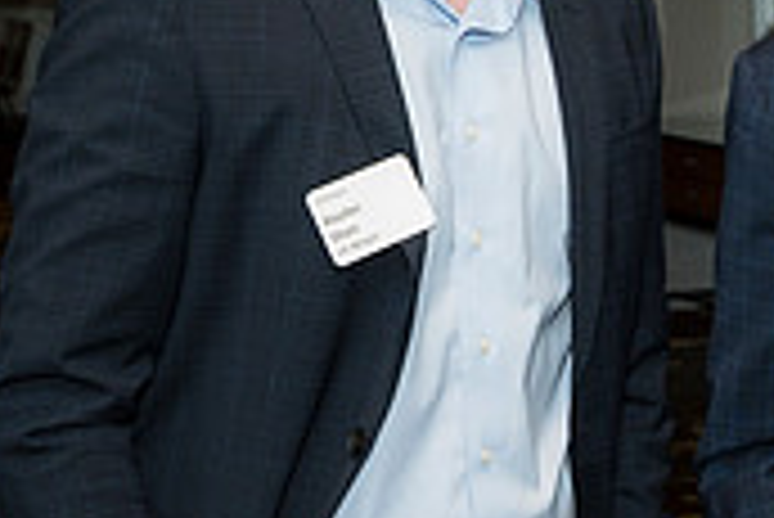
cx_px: 1066
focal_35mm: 135
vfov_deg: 10.2
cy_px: 155
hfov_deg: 14.4
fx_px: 2905
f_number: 5.6
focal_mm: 40
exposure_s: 1/125
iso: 800
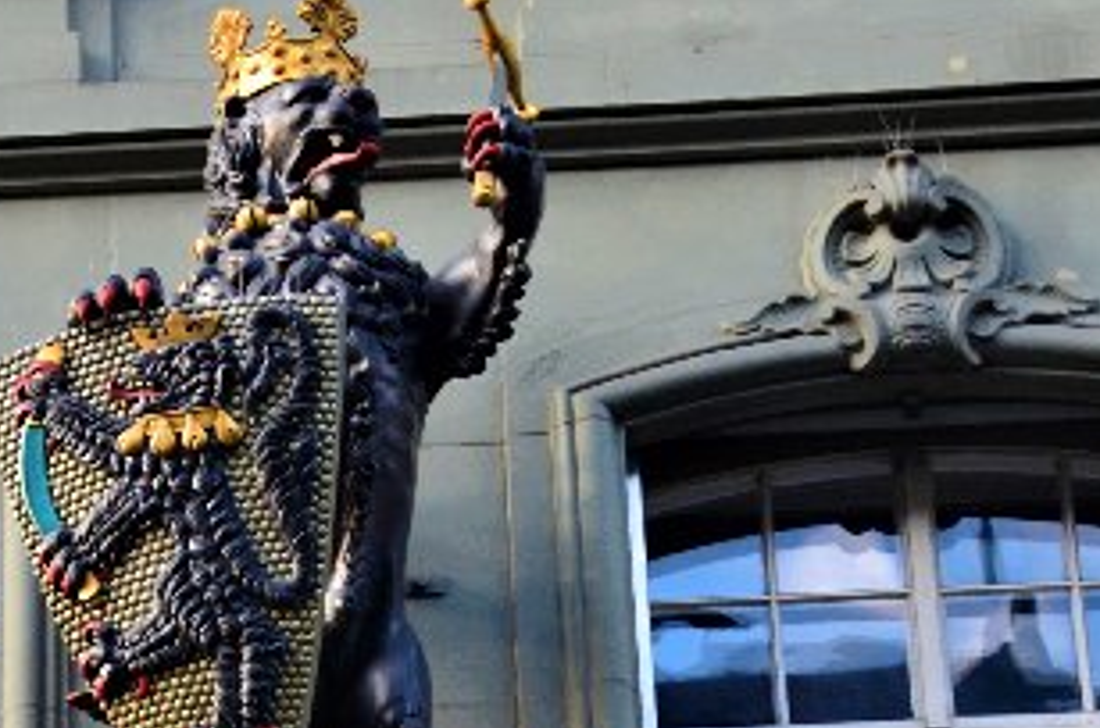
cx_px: 289
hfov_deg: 11.7
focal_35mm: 175
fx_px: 5345
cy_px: 757
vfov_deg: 7.8
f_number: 6.3
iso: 400
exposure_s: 1/20
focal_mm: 45
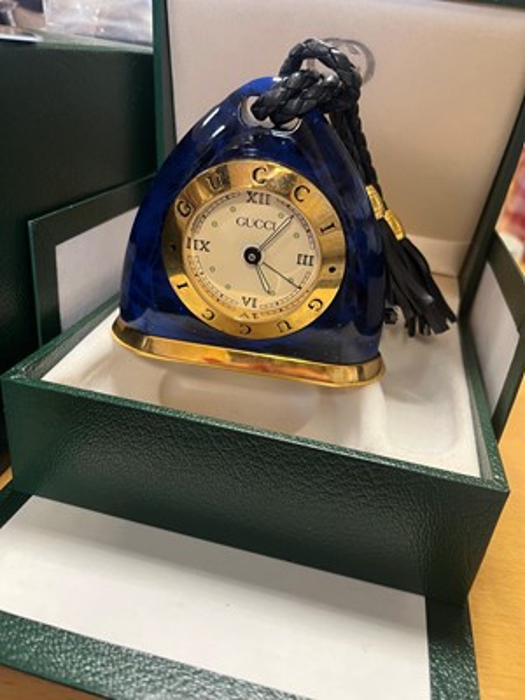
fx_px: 526
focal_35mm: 26
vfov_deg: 67.3
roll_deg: -6.6
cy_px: 350
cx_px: 262
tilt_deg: -28.2
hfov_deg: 53.1
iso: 250
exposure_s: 1/50
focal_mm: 5.1
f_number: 1.6
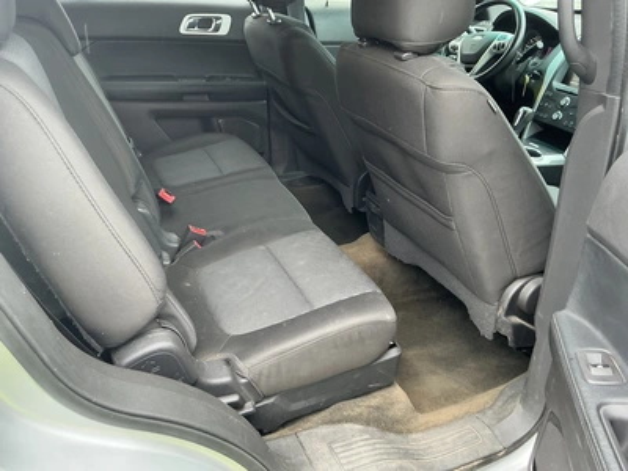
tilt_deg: -27.6
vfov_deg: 49.7
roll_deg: -1.2
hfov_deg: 63.4
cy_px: 236
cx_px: 314
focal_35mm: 28
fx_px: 508
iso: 64
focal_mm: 3
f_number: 1.8
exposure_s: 1/69
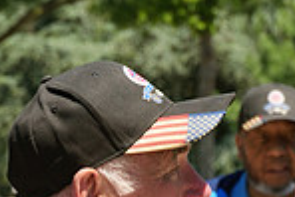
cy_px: 430
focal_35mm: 539
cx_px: 136
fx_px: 4421
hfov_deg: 3.8
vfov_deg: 2.5
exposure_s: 1/320
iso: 200
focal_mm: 118
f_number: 10
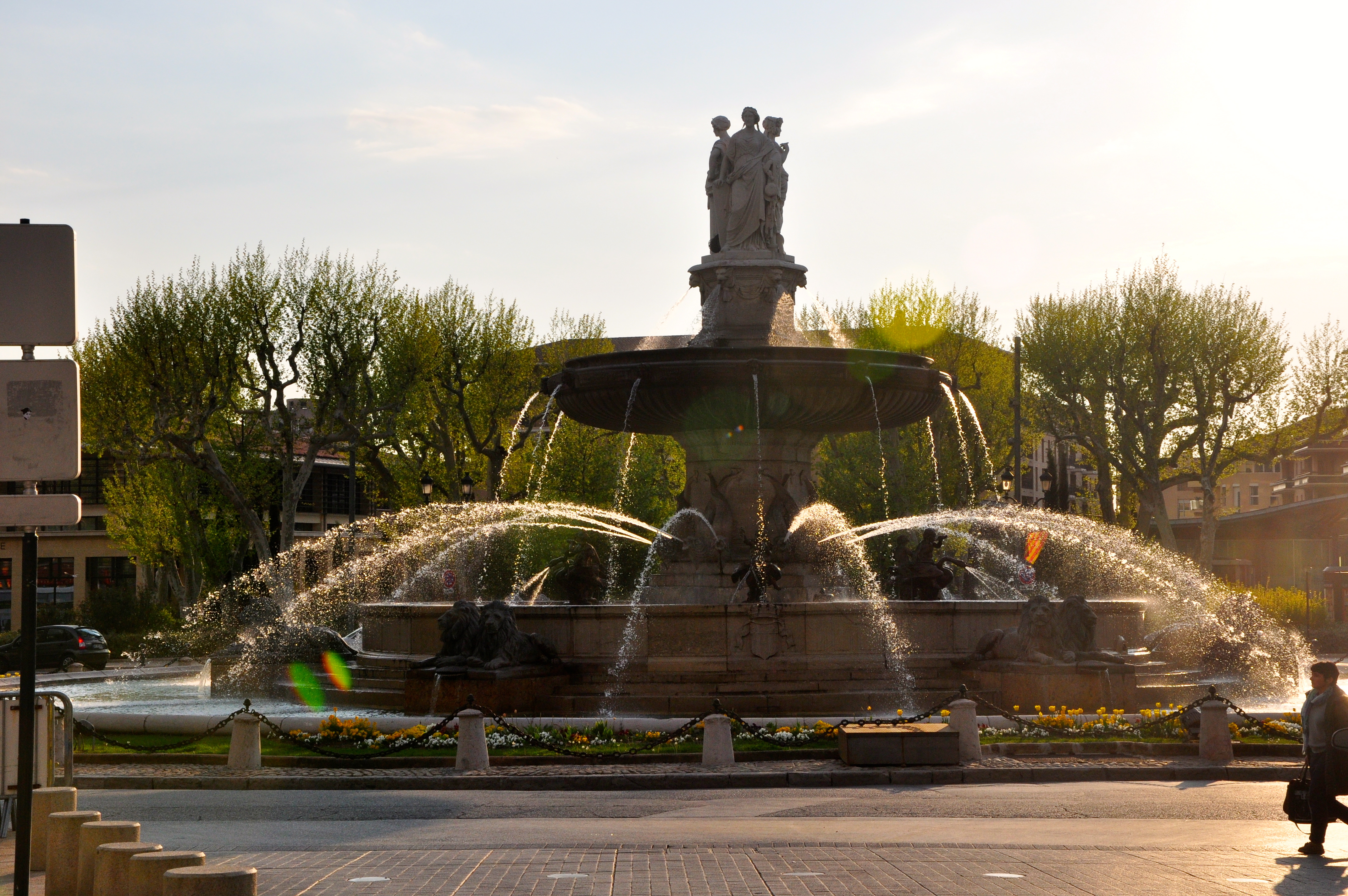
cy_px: 448
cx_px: 674
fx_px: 2524
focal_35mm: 68
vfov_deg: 20.1
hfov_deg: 29.9
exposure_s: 1/640
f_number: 13
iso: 400
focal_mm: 45
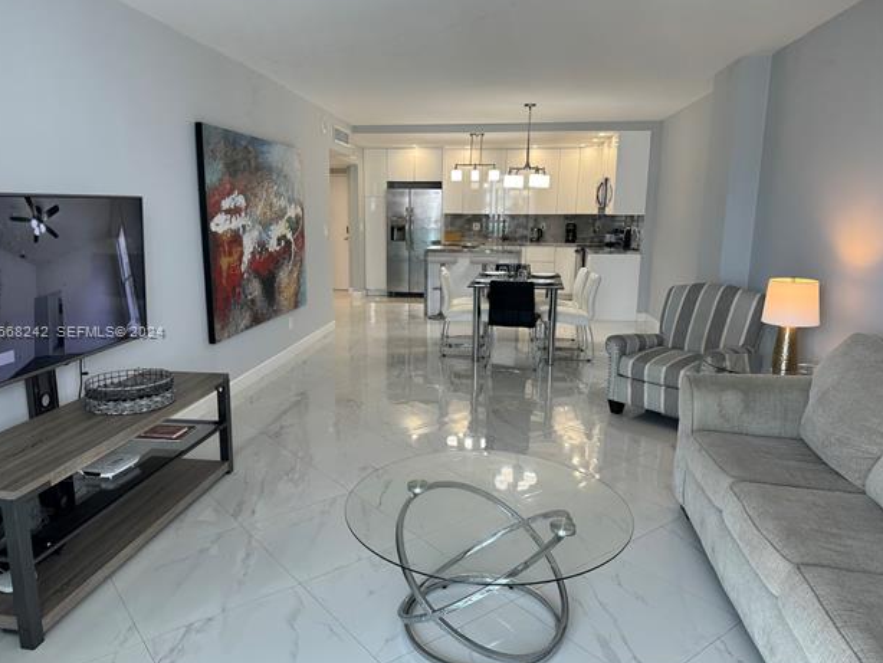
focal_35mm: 25
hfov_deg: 69.4
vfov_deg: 54.9
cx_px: 427
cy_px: 332
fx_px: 638
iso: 125
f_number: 1.78
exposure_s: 1/120
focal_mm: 6.76
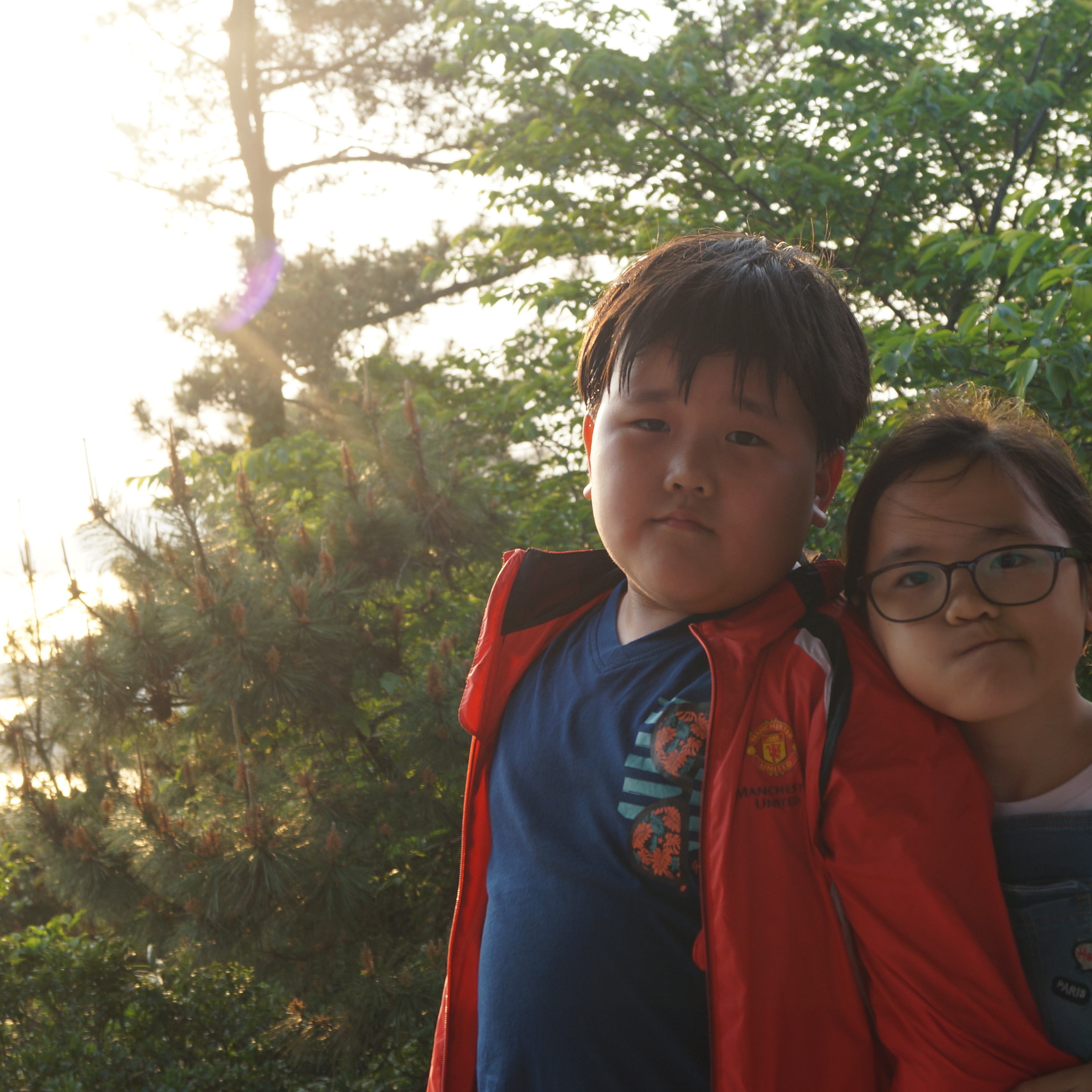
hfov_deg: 31.6
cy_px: 545
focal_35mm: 54
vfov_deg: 31.6
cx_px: 646
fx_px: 1927
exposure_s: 1/100
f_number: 5.6
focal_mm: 28
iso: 100
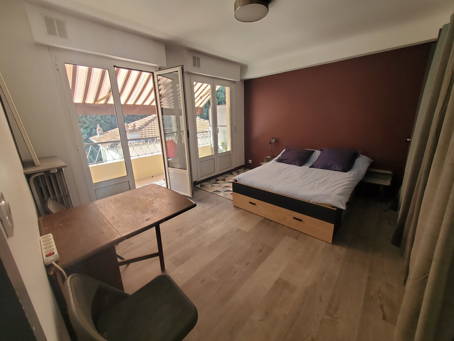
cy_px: 170
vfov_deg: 89.9
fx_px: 170
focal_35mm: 13
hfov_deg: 106.2
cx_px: 227
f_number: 2.2
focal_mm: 1.8
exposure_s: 1/35
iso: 64
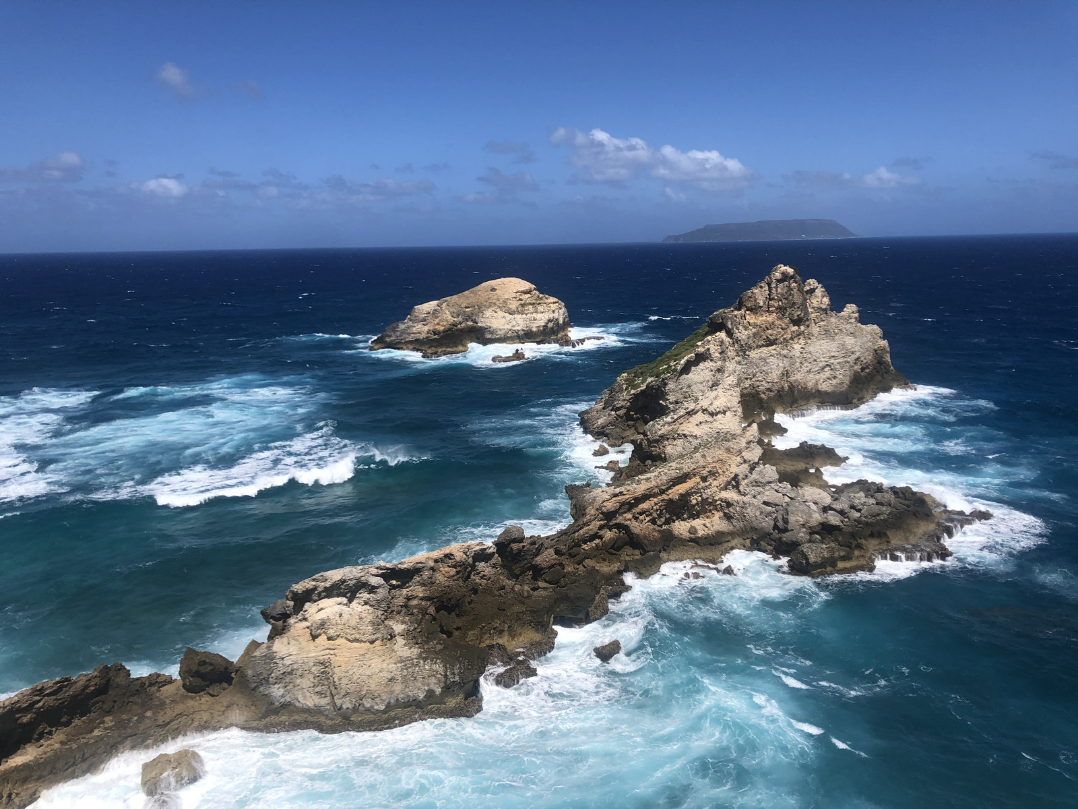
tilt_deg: -10.8
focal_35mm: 28
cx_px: 539
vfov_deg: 49.7
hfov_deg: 63.4
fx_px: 872
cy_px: 404
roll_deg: +2.2
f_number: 1.8
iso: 25
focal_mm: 4
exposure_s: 1/3436
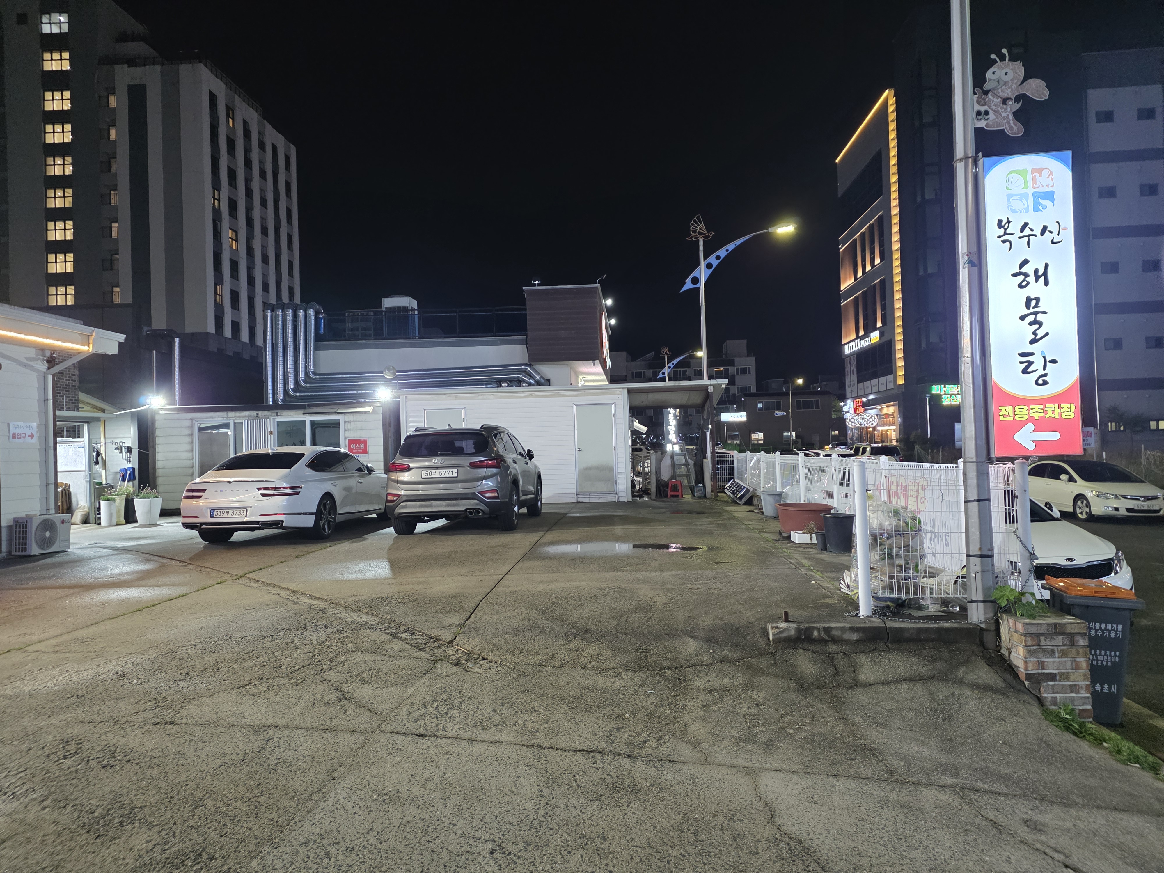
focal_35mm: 23
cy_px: 436
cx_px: 582
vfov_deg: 58.9
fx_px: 773
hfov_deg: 73.9
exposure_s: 1/120
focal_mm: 6.25
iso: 1000
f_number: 1.7
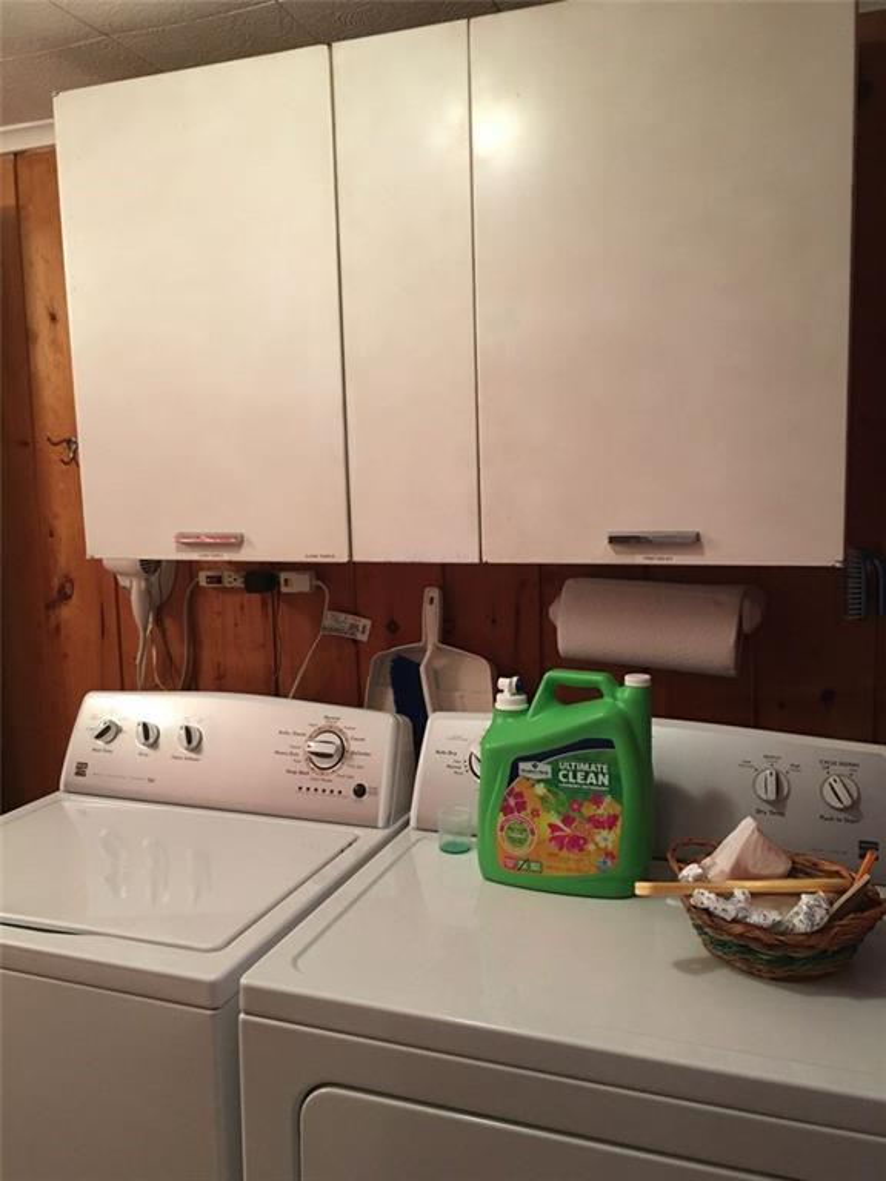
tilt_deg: -4.8
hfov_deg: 48.2
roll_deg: +0.7
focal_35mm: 29
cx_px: 443
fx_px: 990
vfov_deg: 61.7
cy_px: 590
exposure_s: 1/15
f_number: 2.2
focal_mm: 4.15
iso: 64
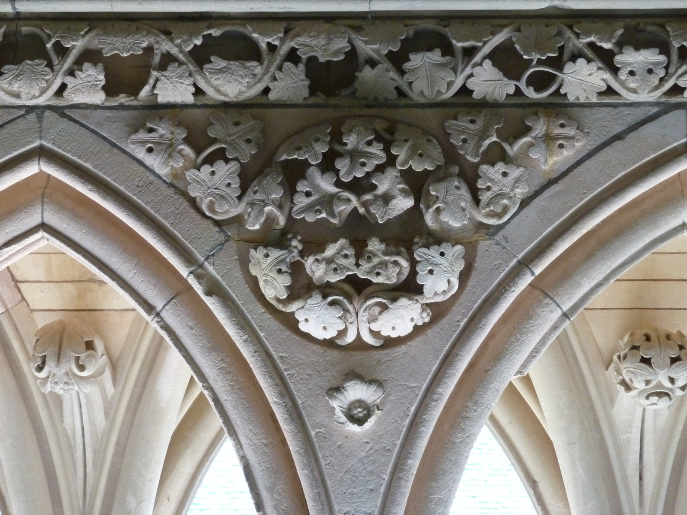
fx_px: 1548
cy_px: 258
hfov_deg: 25.0
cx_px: 344
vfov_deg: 18.9
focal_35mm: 78
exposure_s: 1/40
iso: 320
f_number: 4.2
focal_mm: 12.8
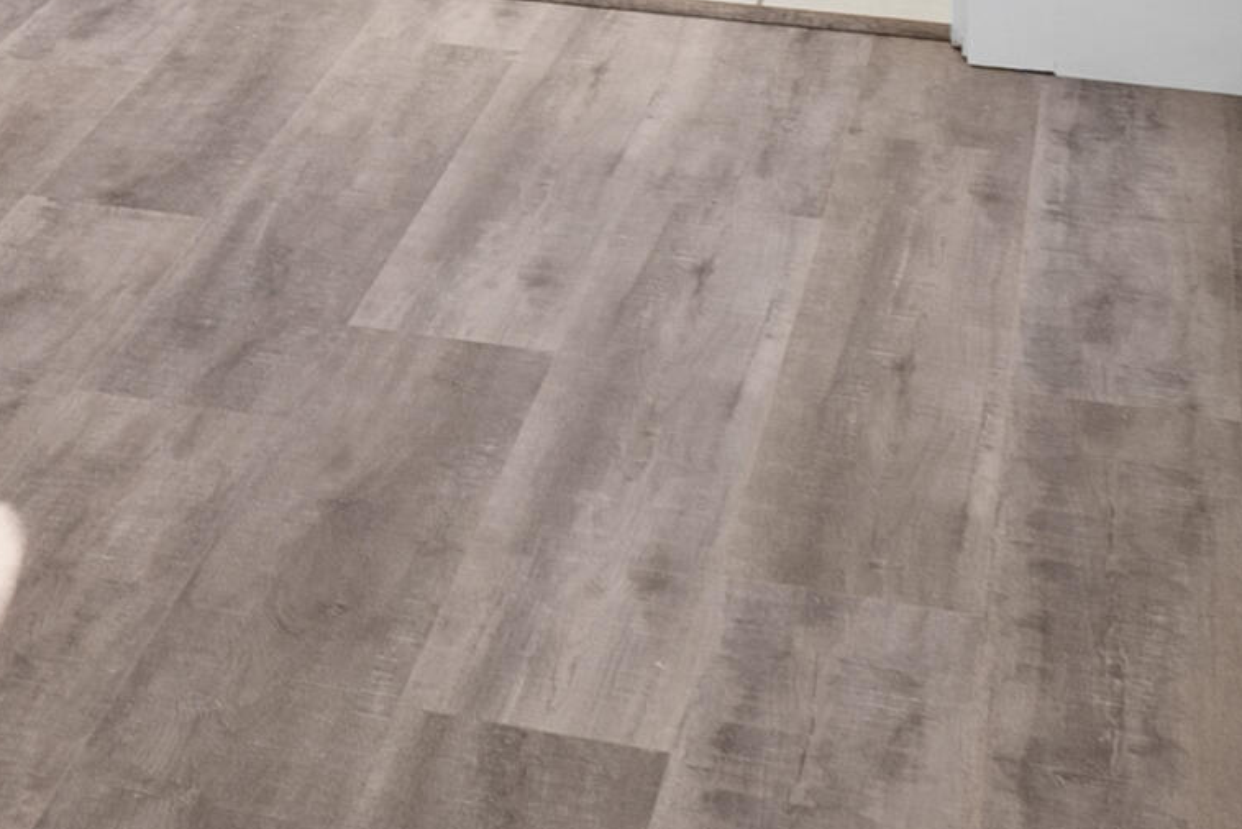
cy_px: -683
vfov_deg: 11.8
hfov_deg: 17.5
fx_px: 3692
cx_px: -515
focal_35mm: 107
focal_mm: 18
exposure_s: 1/8
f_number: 8
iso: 200
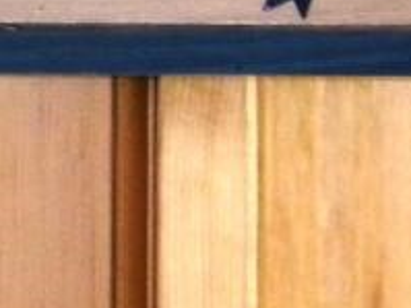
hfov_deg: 3.7
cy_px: -353
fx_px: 6419
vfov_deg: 2.7
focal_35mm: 541
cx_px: 62
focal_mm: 19
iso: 400
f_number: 4.7
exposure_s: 1/30
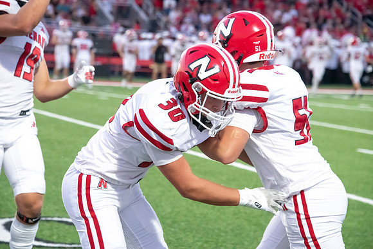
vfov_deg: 7.6
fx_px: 1865
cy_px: 124
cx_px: 186
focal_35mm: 180
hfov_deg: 11.4
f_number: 7.1
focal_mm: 180
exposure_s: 1/320
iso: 10000
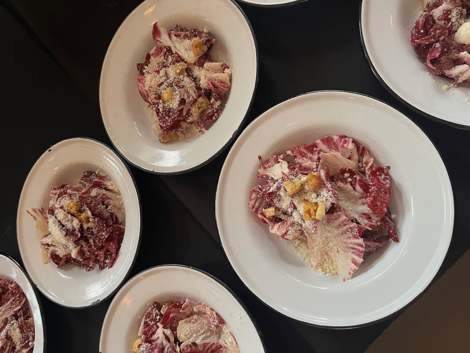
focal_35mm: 26
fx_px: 353
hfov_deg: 67.3
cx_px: 235
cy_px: 176
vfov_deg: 53.1
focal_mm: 5.1
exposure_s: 1/60
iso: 320
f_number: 1.6
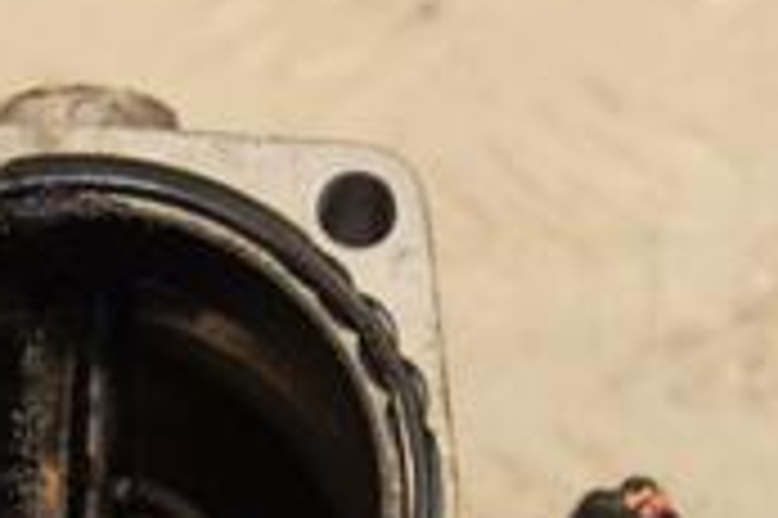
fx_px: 10320
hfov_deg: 4.3
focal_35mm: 478
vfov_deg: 2.9
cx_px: 315
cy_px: 617
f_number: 5.6
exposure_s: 1/160
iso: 800
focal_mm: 92
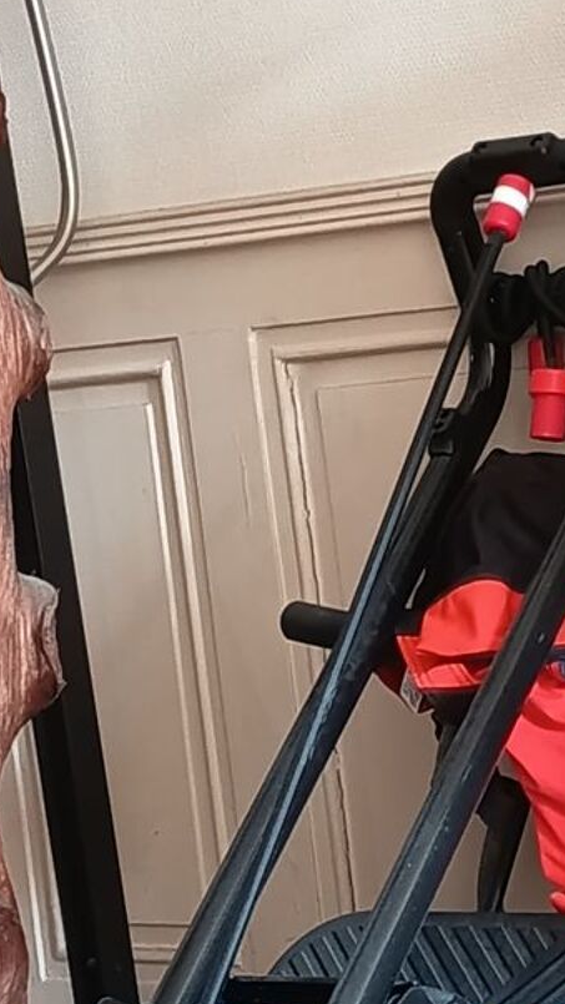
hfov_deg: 8.7
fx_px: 3701
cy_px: 576
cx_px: 407
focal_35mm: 139
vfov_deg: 15.4
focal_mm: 5.27
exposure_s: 1/20
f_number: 1.7
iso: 1296
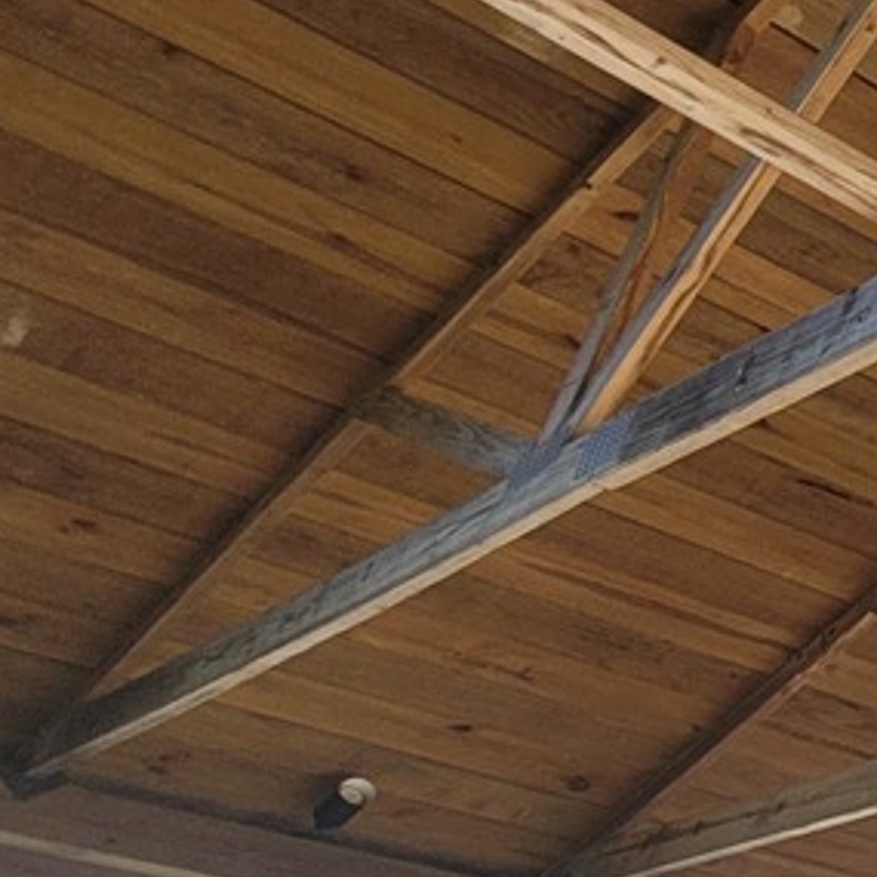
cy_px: 483
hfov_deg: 17.1
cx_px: 1914
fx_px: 1662
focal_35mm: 58
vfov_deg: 29.5
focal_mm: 2.2
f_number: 2.2
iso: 50
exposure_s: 1/300
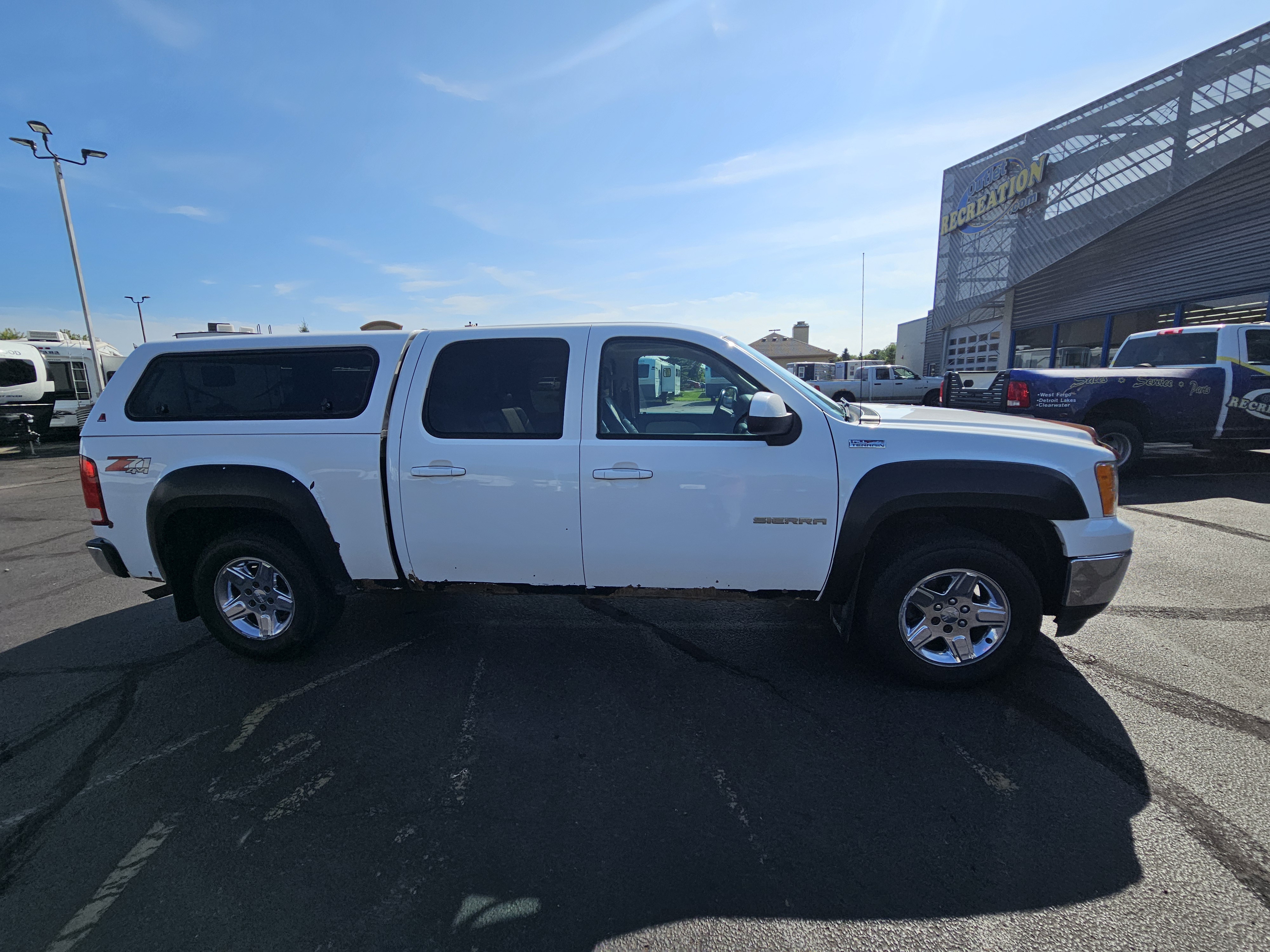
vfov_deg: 89.9
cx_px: 635
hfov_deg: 106.2
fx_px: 477
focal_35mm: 13
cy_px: 476
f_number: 2.2
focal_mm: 2.2
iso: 50
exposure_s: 1/3185
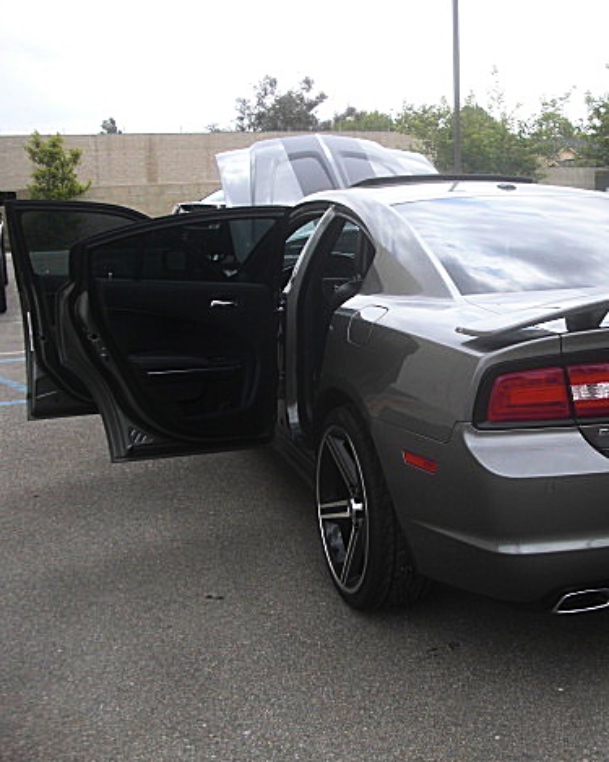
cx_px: 492
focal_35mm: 48
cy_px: 382
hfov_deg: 30.6
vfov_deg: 38.8
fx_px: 1082
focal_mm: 6.3
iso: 50
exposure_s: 1/400
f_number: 2.8
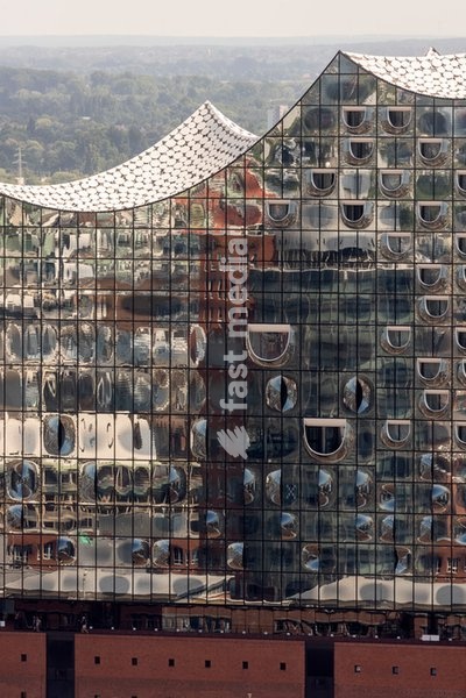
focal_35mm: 400
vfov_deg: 5.2
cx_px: 233
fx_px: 7766
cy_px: 349
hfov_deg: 3.4
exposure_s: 1/125
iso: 100
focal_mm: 400
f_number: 9
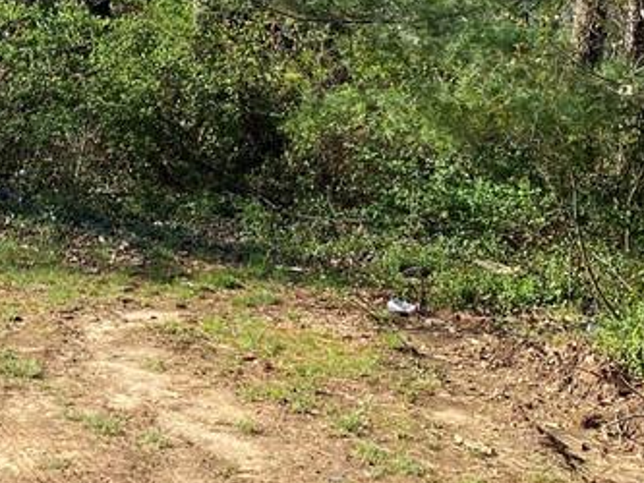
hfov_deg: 23.7
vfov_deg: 18.1
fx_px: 1489
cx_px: 48
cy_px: 19
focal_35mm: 80
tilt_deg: -2.7
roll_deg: -1.8
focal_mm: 4.25
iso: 32
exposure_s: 1/1082
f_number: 1.8
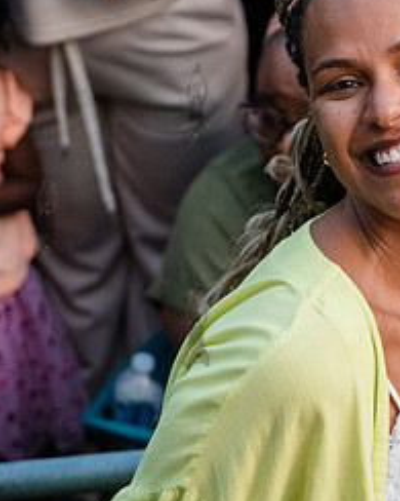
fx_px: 2932
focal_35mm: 198
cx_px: 528
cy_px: 232
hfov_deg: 7.7
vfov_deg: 9.8
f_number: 3.5
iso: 4000
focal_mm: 70
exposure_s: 1/320
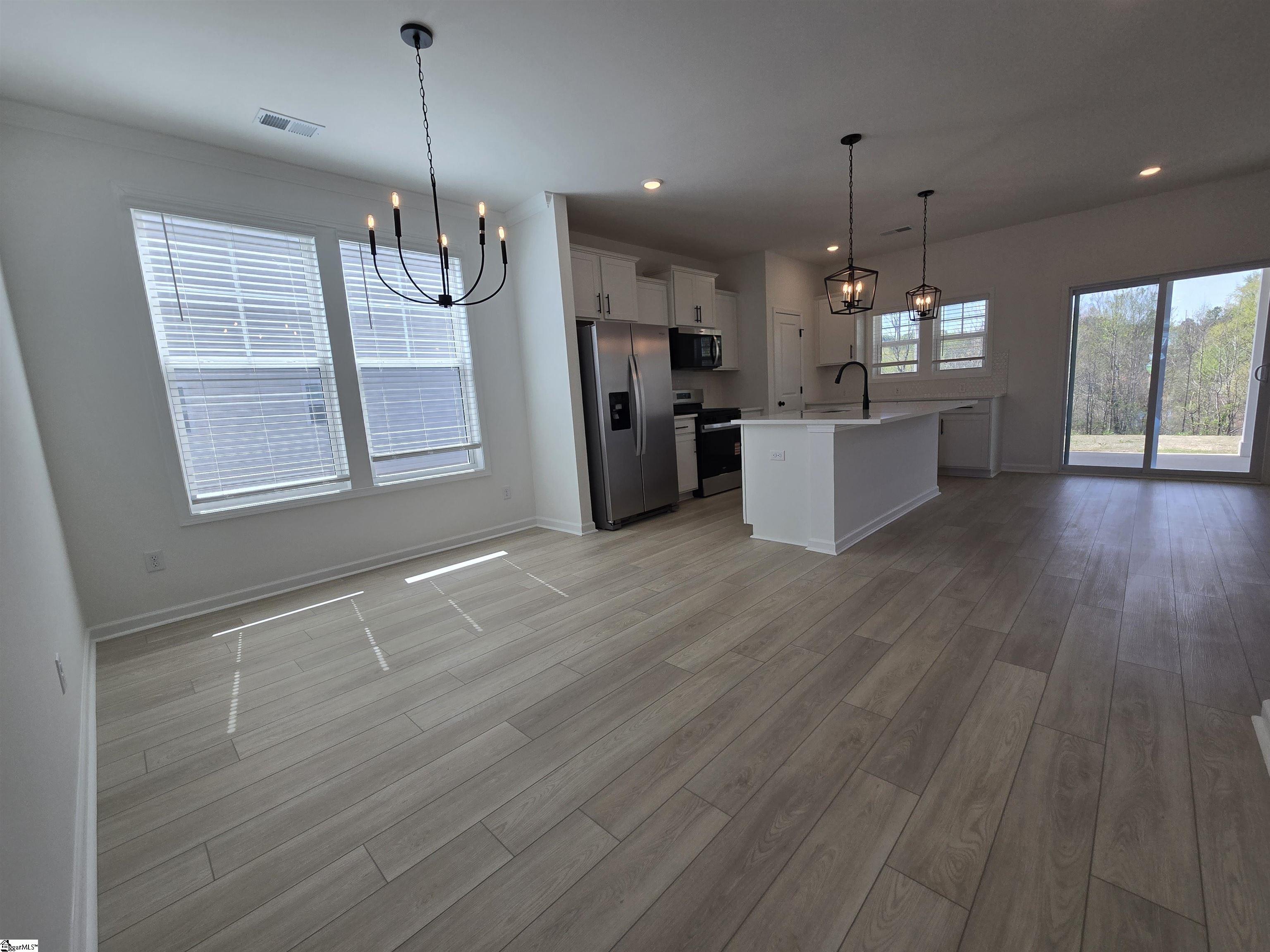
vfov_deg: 89.9
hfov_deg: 106.2
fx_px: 477
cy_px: 476
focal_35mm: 13
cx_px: 635
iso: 50
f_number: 2.2
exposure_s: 1/329
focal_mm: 2.2
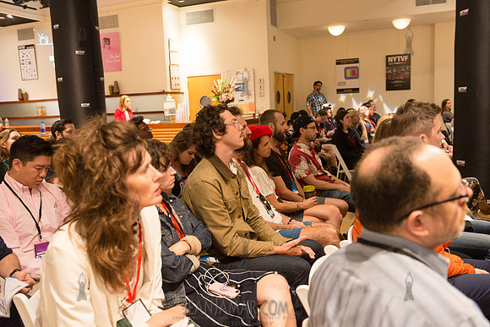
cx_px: 245
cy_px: 164
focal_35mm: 32
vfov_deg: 41.1
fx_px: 436
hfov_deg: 58.7
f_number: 4
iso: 2500
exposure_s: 1/80
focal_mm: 32
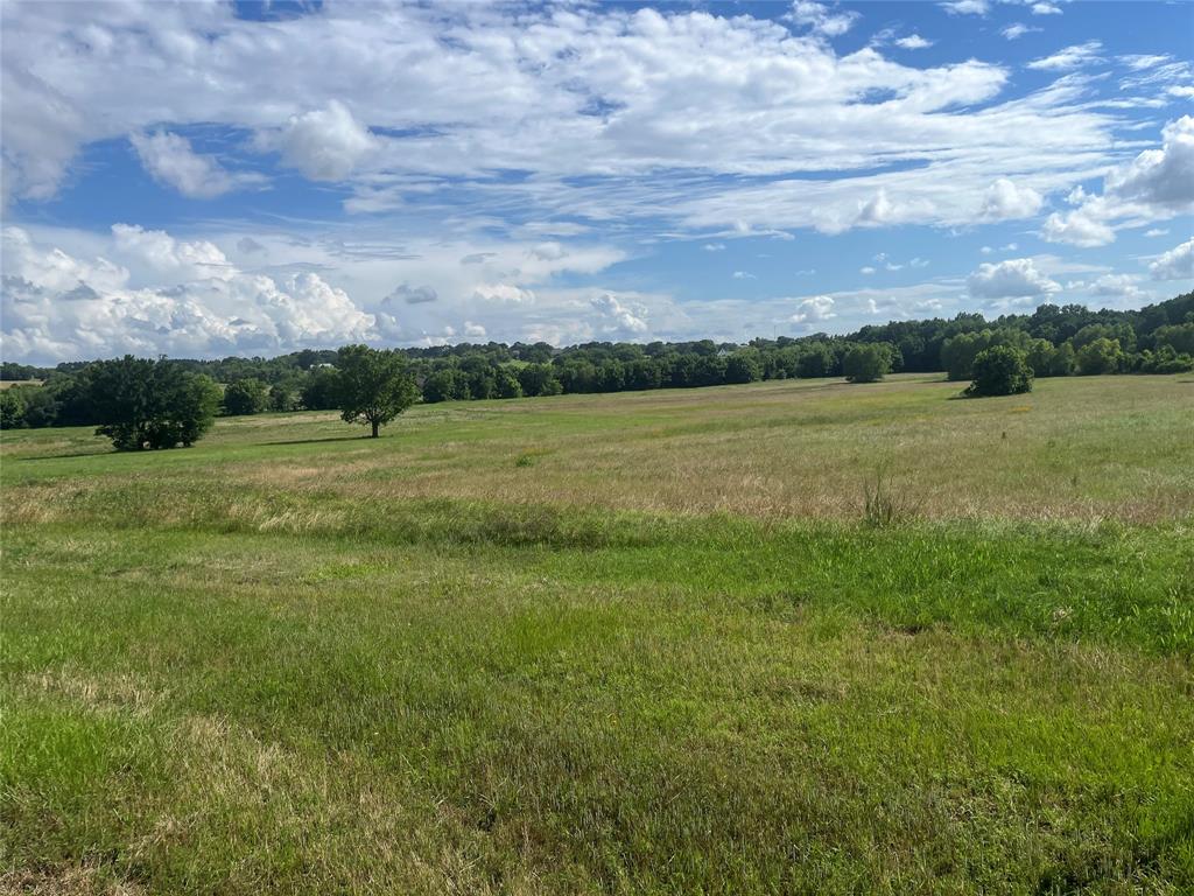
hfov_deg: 67.3
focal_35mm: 26
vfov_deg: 53.1
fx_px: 897
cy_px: 448
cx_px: 597
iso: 50
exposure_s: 1/6897
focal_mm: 5.1
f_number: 1.6
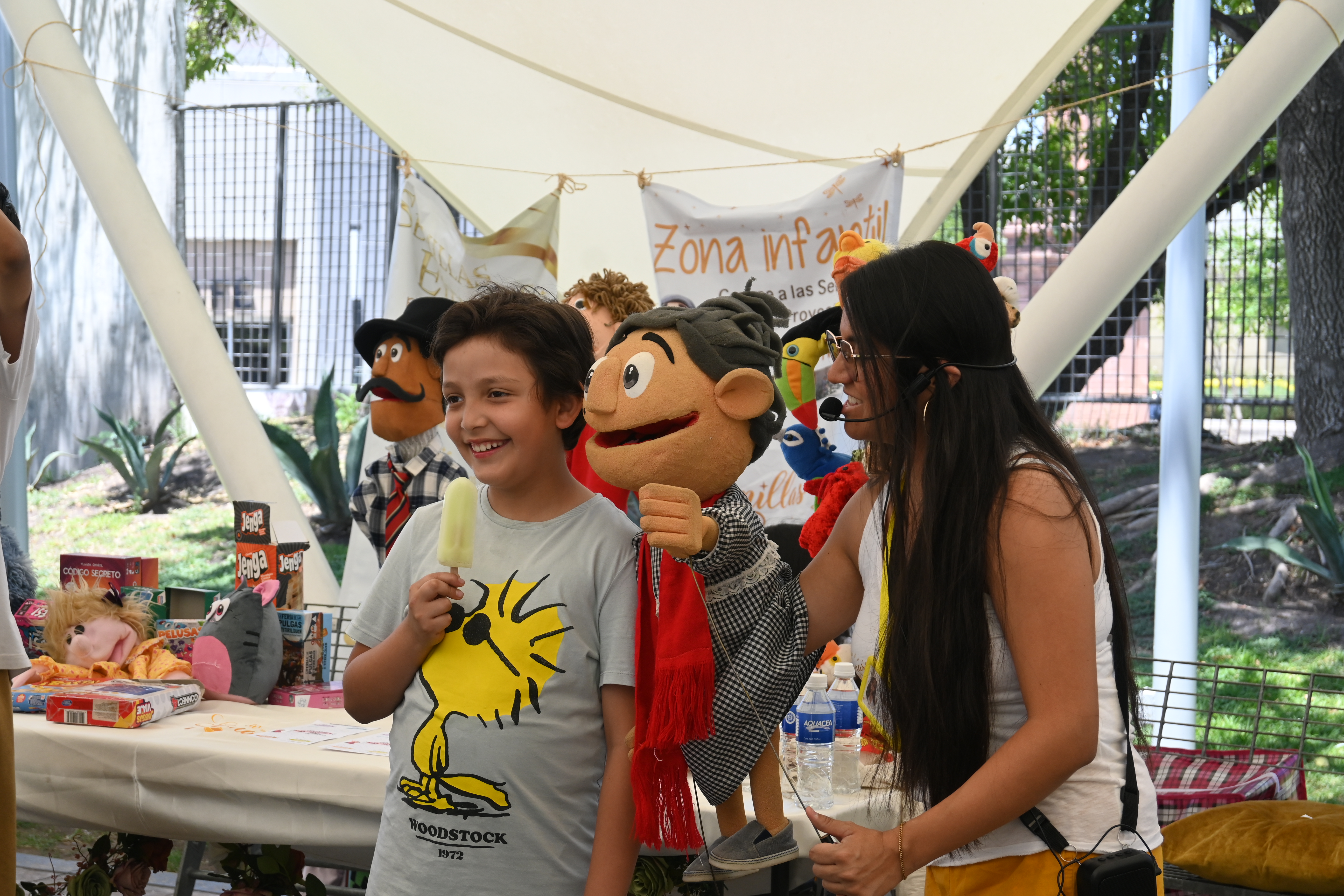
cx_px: 672
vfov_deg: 20.2
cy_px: 448
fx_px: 2520
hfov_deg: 29.9
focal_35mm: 68
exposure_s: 1/250
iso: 250
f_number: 6
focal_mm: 45
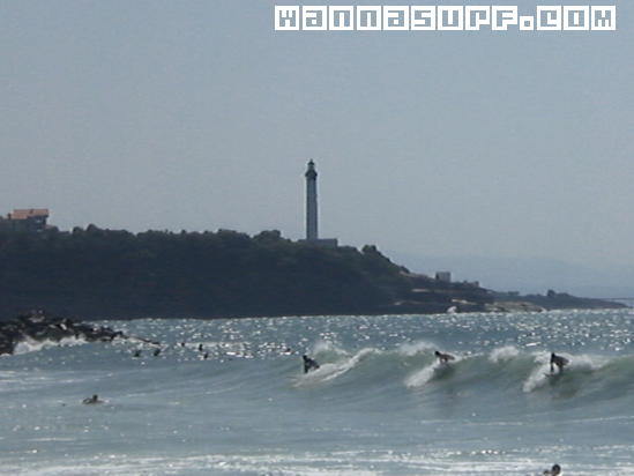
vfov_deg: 17.0
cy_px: 238
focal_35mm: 87
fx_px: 1594
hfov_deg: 22.5
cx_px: 317
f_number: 7.1
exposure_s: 1/2000
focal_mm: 14.49
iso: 200
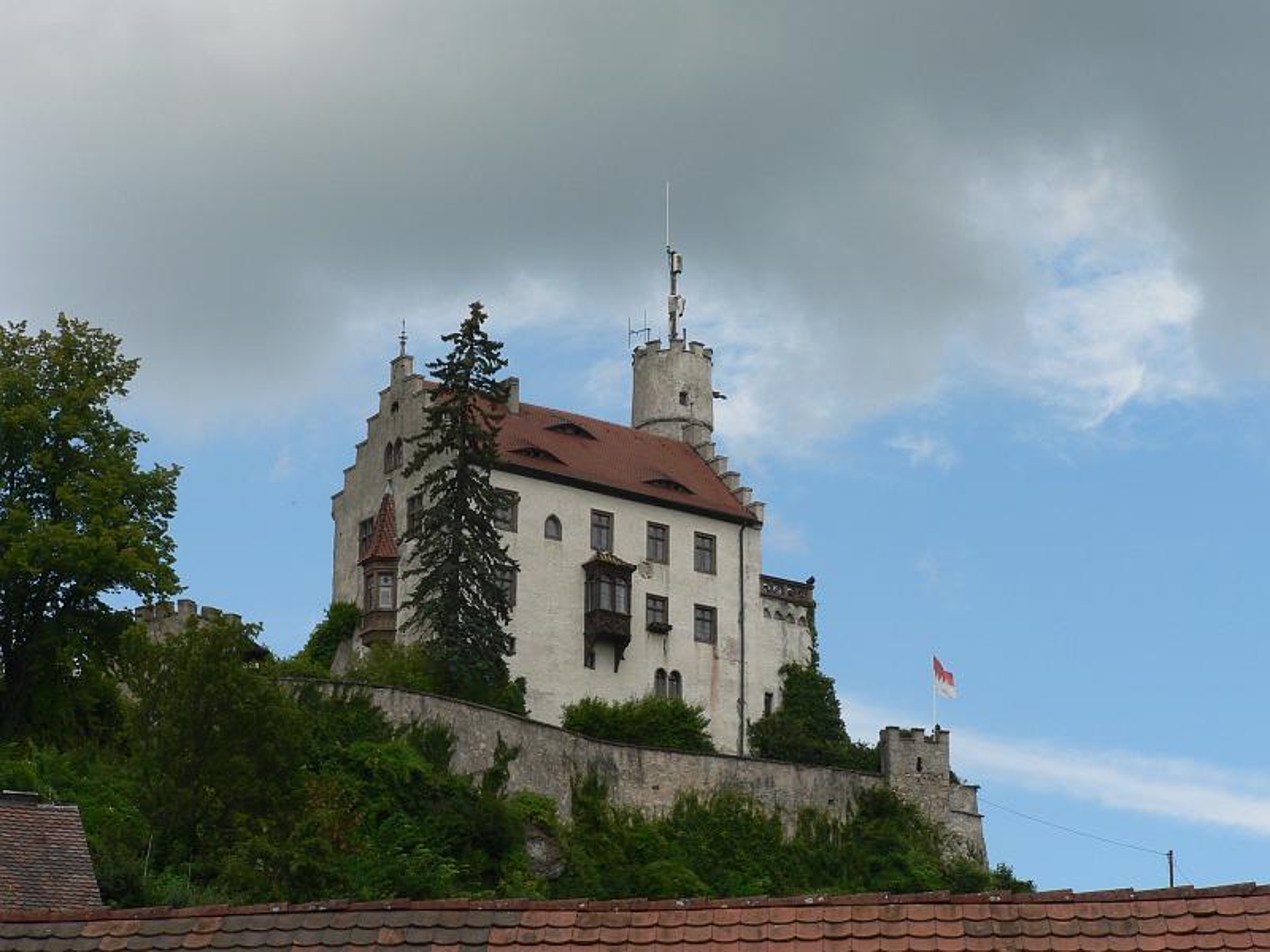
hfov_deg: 18.5
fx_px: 3889
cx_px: 635
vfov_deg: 14.0
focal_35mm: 106
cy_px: 476
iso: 80
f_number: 5.6
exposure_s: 1/400
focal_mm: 17.7
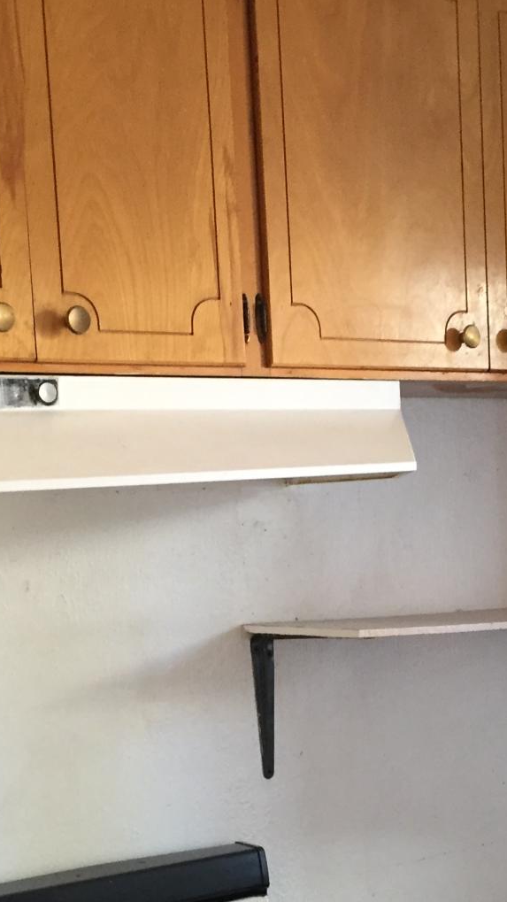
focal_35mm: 62
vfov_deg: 33.1
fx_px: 1482
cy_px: 682
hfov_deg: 19.4
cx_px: 284
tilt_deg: -3.9
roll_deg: +2.3
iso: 125
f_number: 2.2
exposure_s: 1/30
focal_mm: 4.15
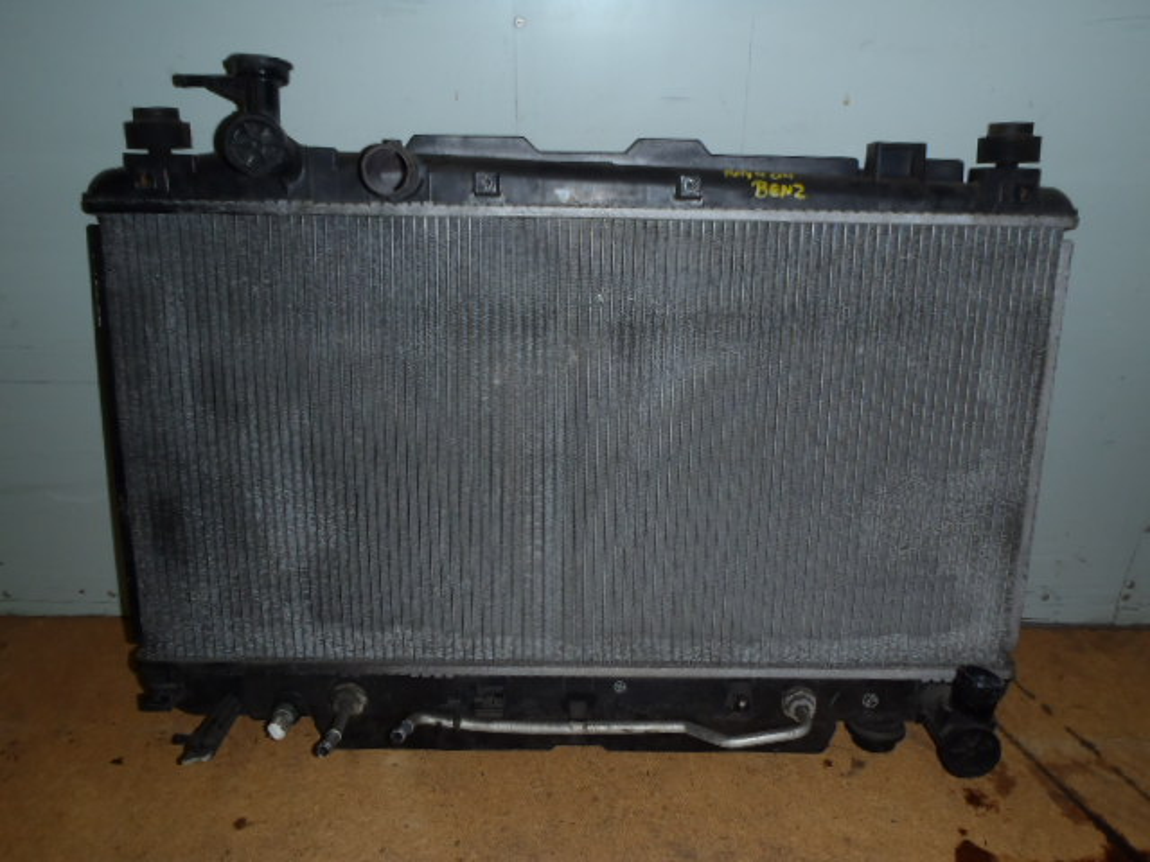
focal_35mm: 28
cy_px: 431
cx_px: 575
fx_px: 930
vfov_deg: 49.7
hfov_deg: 63.4
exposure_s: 1/30
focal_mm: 5
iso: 100
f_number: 3.9
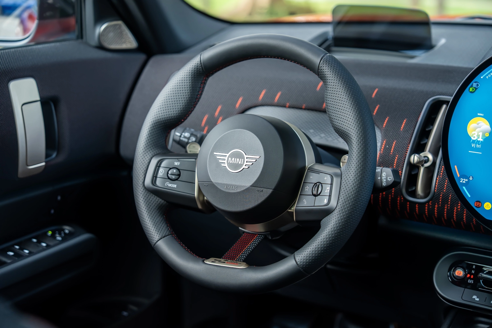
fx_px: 957
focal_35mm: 70
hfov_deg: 28.8
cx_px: 246
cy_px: 164
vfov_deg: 19.5
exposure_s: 1/100
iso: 400
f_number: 3.2
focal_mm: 70
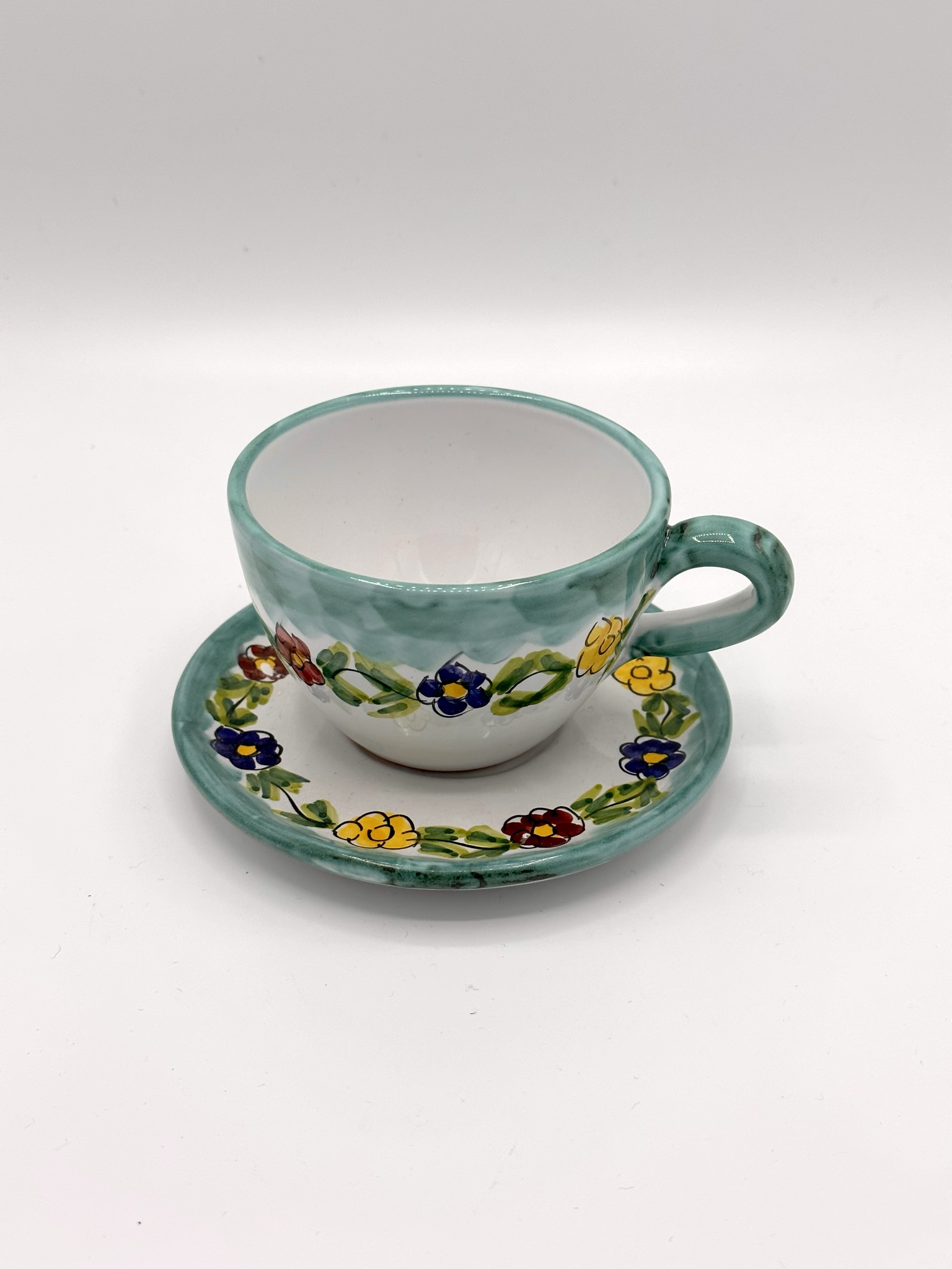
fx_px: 1760
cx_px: 476
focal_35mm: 48
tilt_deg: -32.8
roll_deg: +0.1
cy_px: 634
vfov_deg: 39.7
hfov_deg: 30.3
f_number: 1.78
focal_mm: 6.86
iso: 64
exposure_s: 1/3155
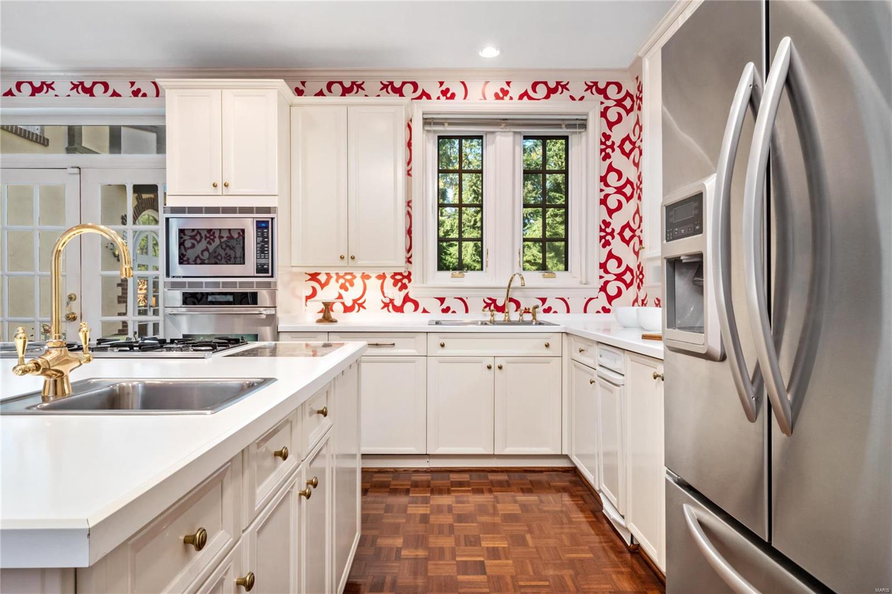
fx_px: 545
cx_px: 446
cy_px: 297
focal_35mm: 22
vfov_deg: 57.2
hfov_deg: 78.6
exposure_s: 1/50
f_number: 10
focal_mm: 11
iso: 400
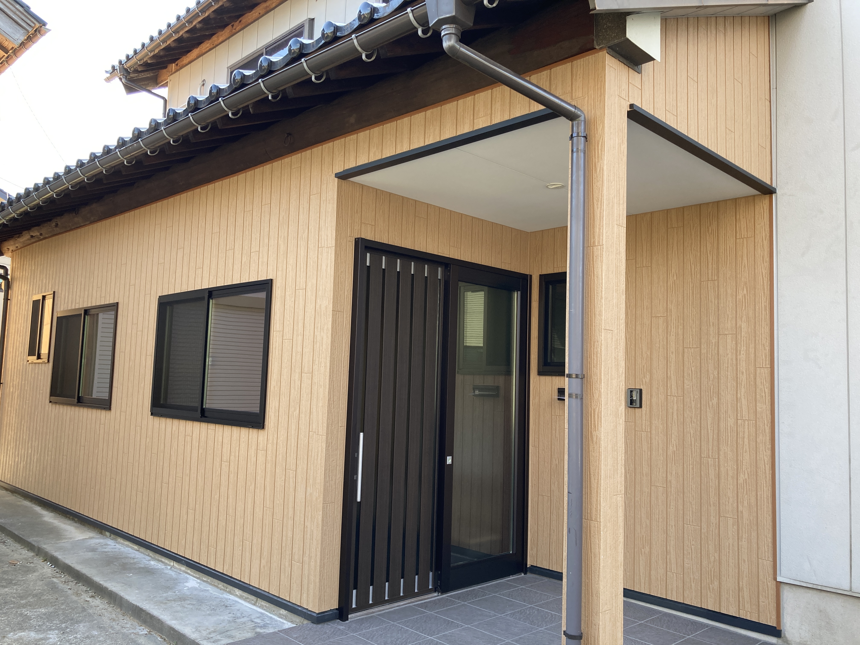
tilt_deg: +6.0
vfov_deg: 49.7
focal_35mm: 28
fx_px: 696
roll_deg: -3.6
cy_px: 322
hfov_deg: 63.4
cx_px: 430
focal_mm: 3.99
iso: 40
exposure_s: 1/121
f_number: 1.8
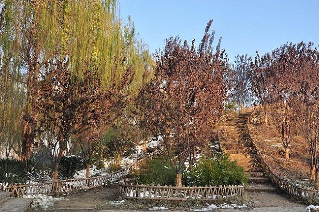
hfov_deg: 57.3
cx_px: 160
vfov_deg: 39.8
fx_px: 292
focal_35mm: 33
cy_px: 106
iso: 200
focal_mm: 22
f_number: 8
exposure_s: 1/125
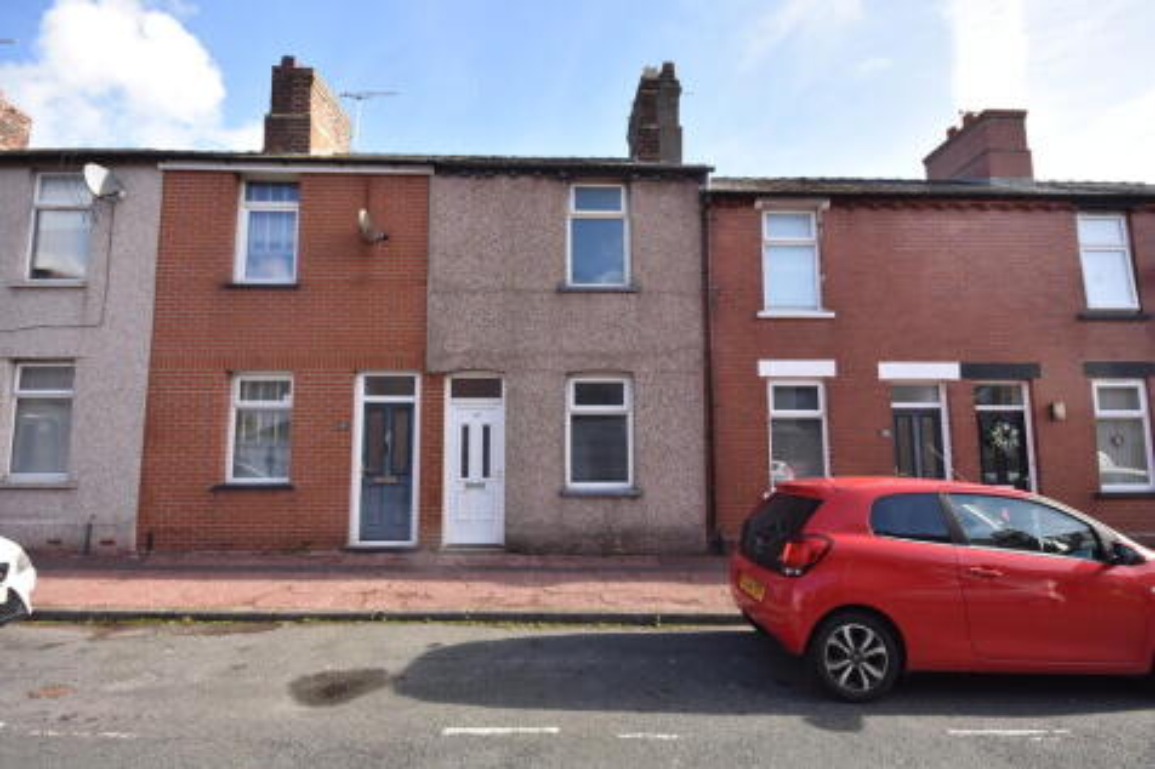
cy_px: 384
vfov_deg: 72.0
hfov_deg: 95.0
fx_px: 529
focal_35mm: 16
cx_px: 578
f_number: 8
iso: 720
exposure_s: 1/500
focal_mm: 11
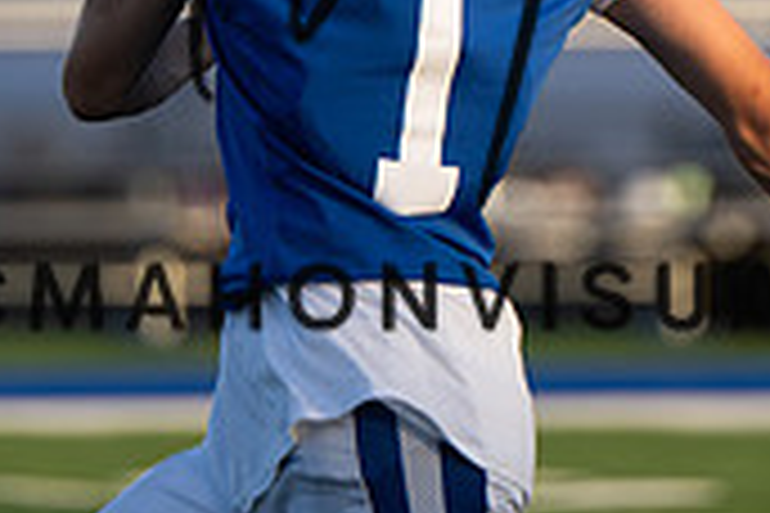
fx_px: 20211
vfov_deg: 1.5
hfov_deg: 2.2
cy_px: -305
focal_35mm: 945
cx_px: 576
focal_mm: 200
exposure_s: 1/1600
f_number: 2.8
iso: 200
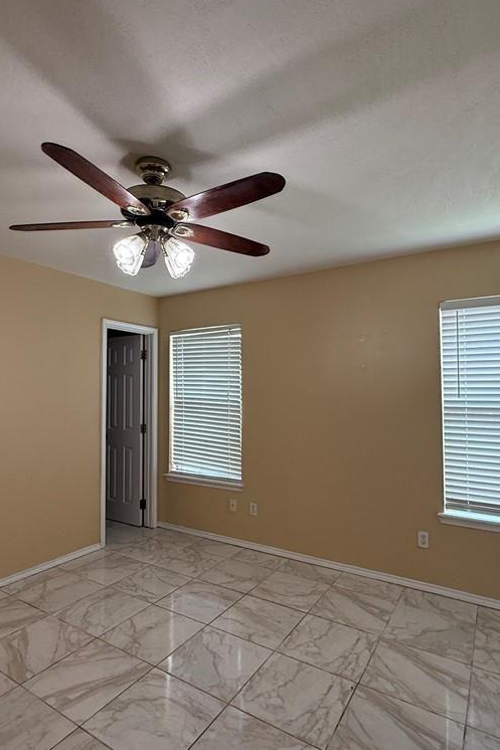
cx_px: 234
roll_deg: -0.4
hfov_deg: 61.9
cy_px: 375
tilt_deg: +2.9
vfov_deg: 84.0
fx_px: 417
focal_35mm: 20
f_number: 2.2
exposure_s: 1/120
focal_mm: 2.22
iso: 250
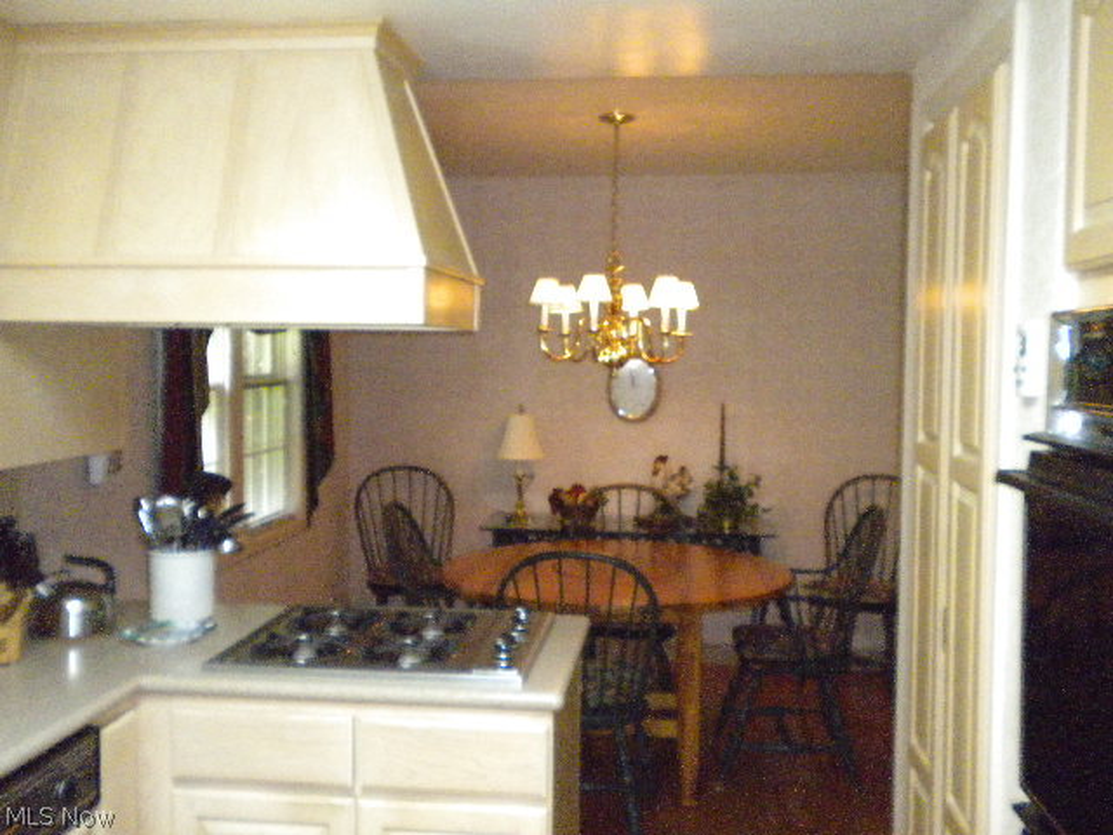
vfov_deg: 40.7
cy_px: 418
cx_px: 556
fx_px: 1125
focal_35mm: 35
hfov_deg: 52.6
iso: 1600
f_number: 3.1
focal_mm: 6.3
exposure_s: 1/108
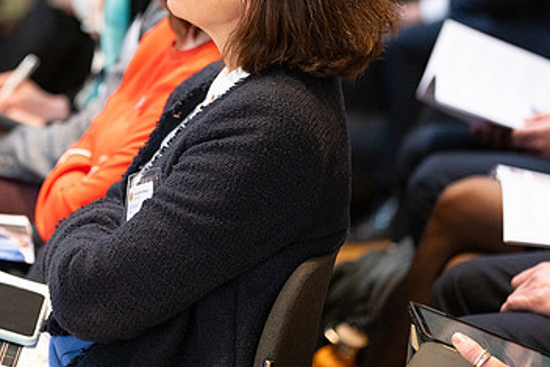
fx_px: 2522
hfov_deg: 12.4
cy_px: 107
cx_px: 130
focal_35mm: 165
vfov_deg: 8.3
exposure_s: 1/800
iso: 2500
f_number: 2.8
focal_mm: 100
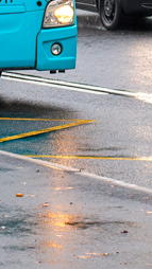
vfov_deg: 6.8
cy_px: -175
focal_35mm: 309
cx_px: -197
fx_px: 2213
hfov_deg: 3.9
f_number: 5
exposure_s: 1/250
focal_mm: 50
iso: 400
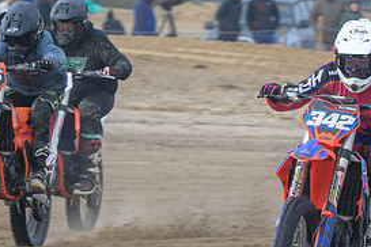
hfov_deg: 2.1
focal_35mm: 987
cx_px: 298
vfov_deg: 1.4
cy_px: 215
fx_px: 10171
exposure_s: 1/250
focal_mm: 200
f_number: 8
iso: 200
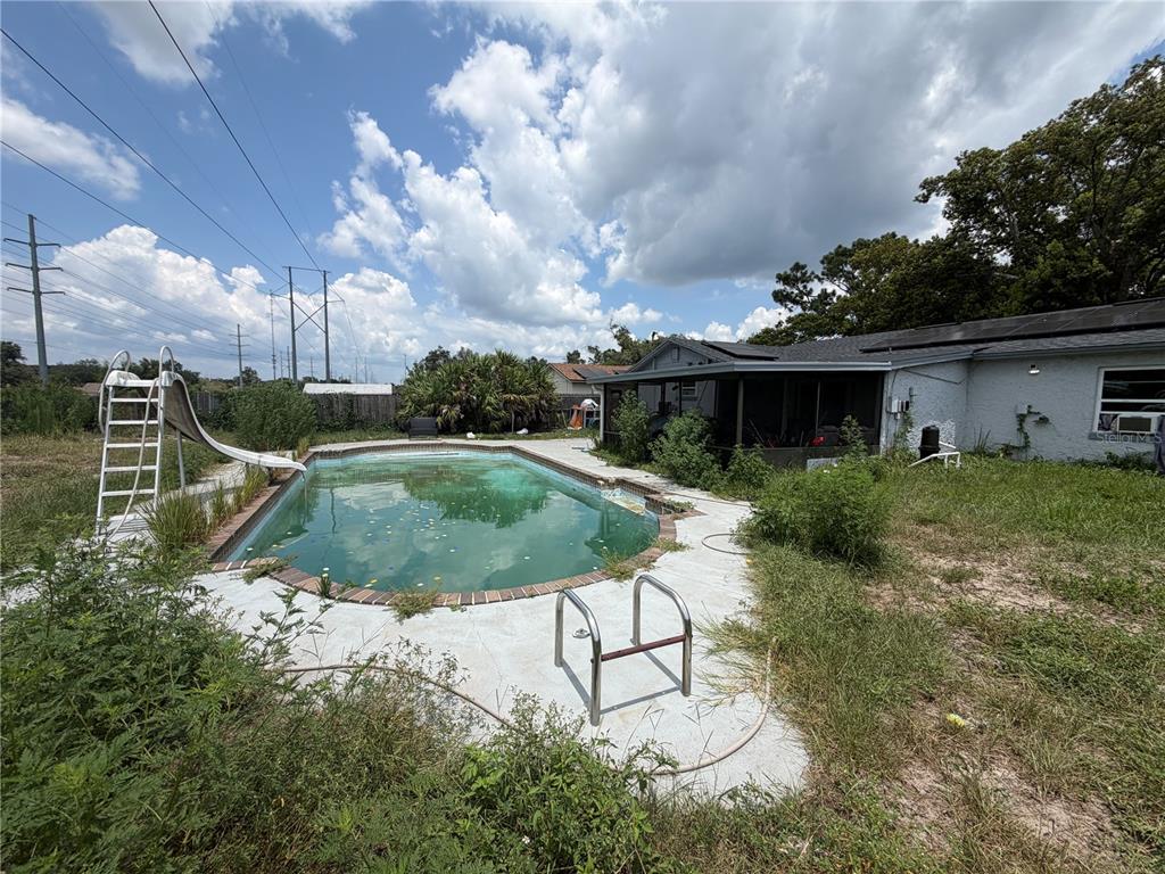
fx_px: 471
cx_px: 582
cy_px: 437
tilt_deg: -3.8
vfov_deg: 85.7
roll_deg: -0.7
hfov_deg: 102.1
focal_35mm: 14
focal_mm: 2.22
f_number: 2.2
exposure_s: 1/1211
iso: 20
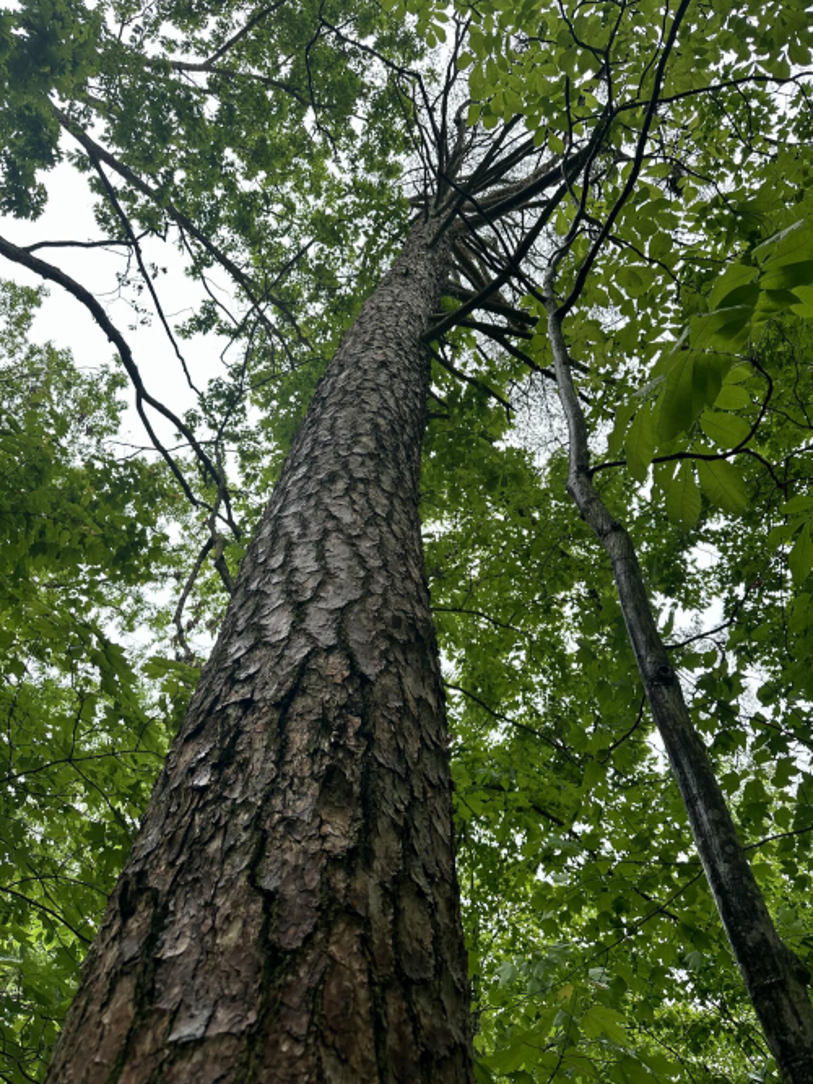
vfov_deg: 71.6
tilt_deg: +53.0
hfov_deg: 56.8
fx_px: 752
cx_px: 406
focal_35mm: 24
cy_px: 542
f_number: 1.78
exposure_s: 1/567
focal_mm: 6.86
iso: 80
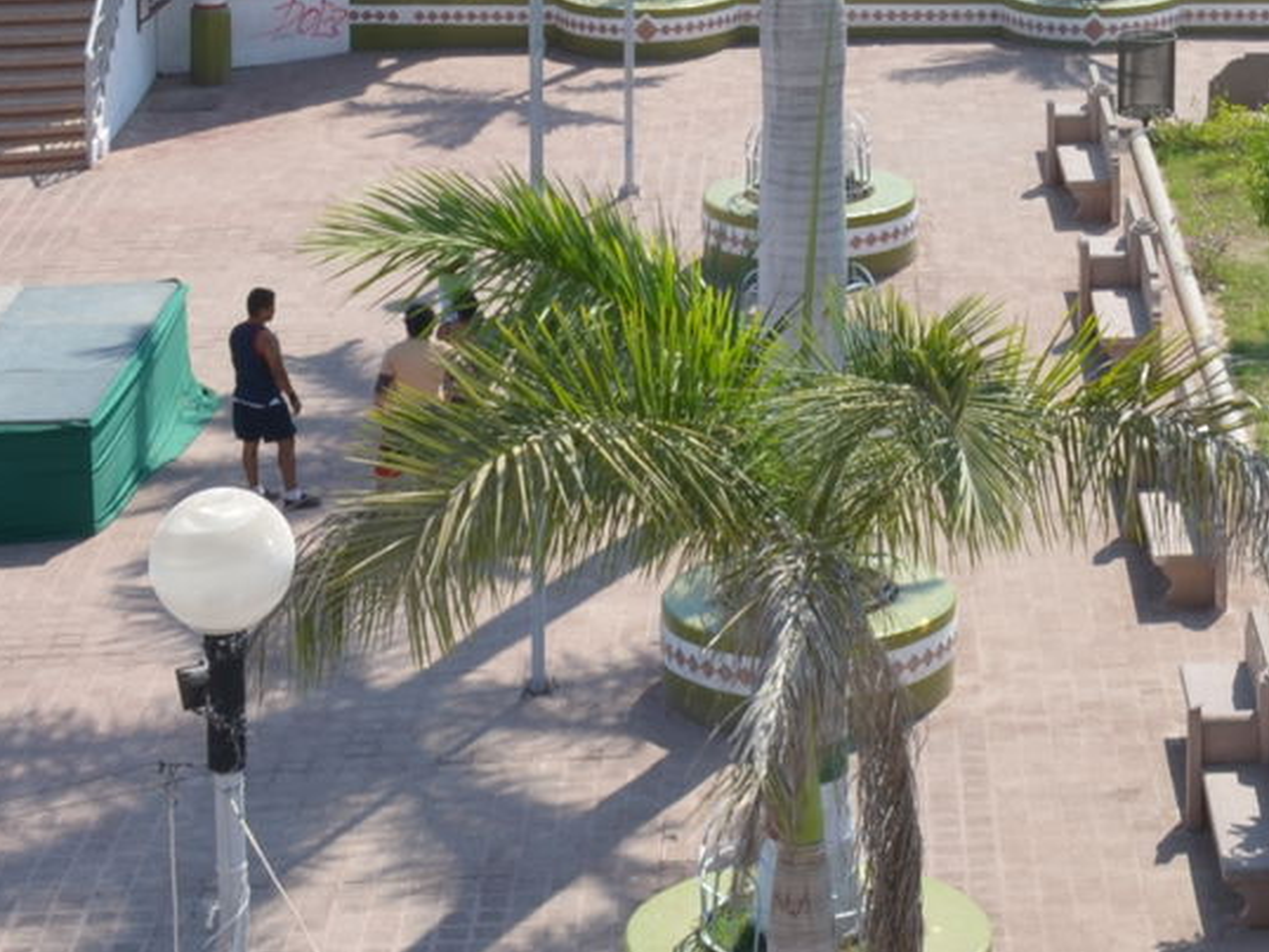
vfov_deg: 12.7
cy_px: -283
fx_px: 4144
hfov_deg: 17.0
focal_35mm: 113
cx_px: 1269
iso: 100
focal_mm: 22
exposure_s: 1/80
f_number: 11
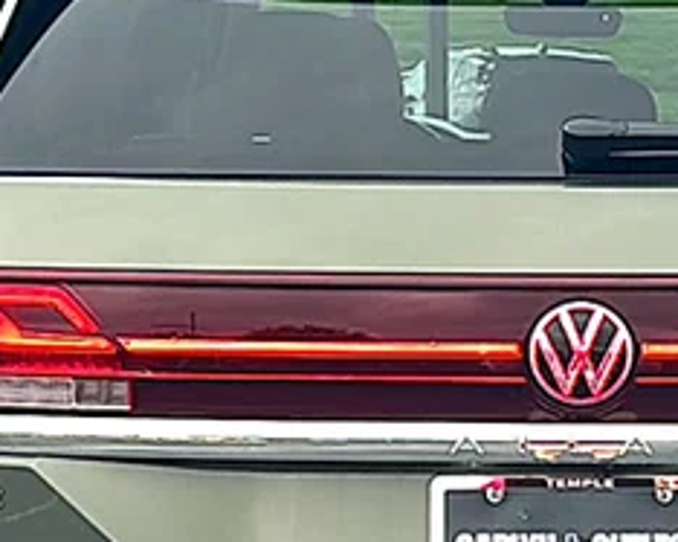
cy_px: 451
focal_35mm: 111
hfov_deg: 17.1
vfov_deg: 13.8
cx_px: 585
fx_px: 2226
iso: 64
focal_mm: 6.86
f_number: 1.78
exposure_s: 1/113
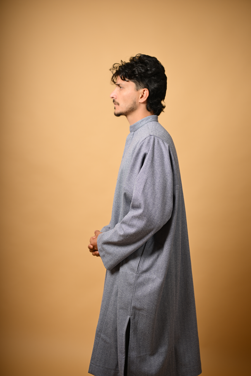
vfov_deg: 39.6
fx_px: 523
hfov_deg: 27.0
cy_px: 188
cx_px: 126
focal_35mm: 50
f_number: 2.2
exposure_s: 1/1000
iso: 125
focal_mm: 50
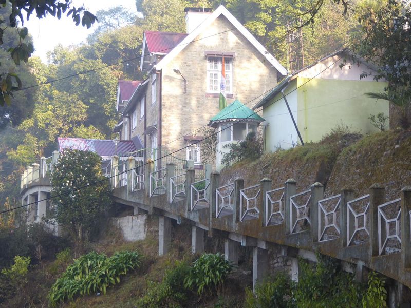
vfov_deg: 17.4
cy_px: 154
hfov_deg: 23.0
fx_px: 1009
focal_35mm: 85
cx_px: 206
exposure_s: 1/60
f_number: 4.7
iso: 160
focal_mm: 14.1
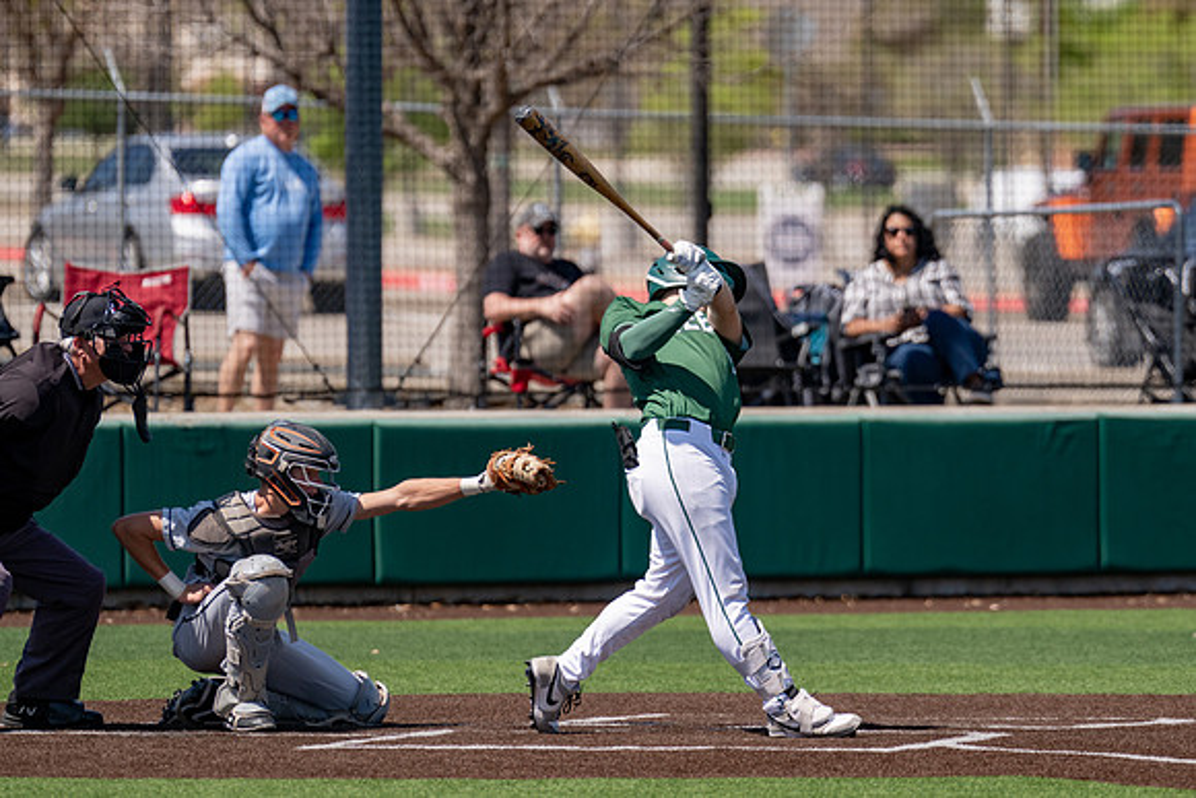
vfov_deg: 3.8
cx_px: 744
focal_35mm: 363
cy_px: 354
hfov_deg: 5.7
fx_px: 12047
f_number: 4
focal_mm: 280
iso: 320
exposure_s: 1/3200
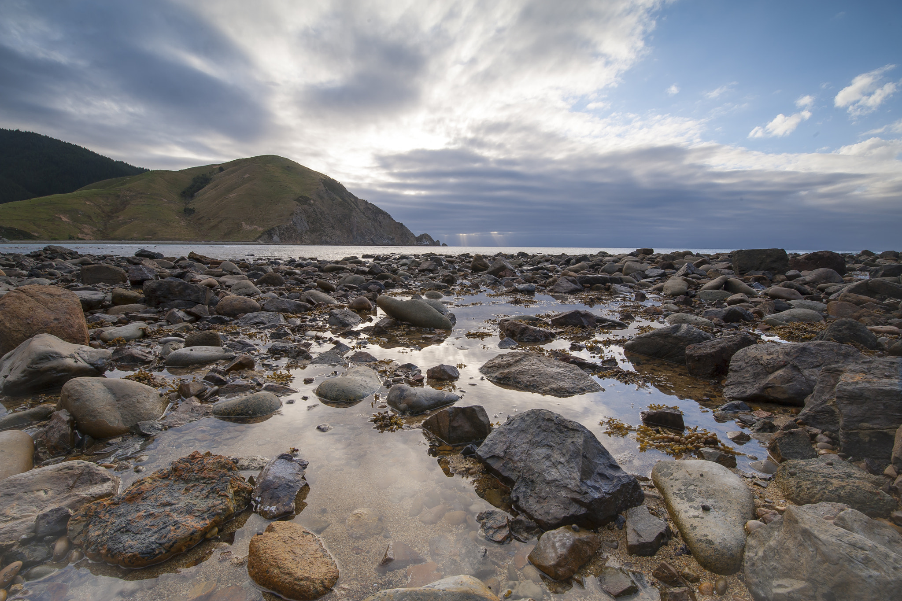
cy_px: 300
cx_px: 451
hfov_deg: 100.4
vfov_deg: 77.3
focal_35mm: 15
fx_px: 376
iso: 200
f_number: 16
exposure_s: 1/20
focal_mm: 15
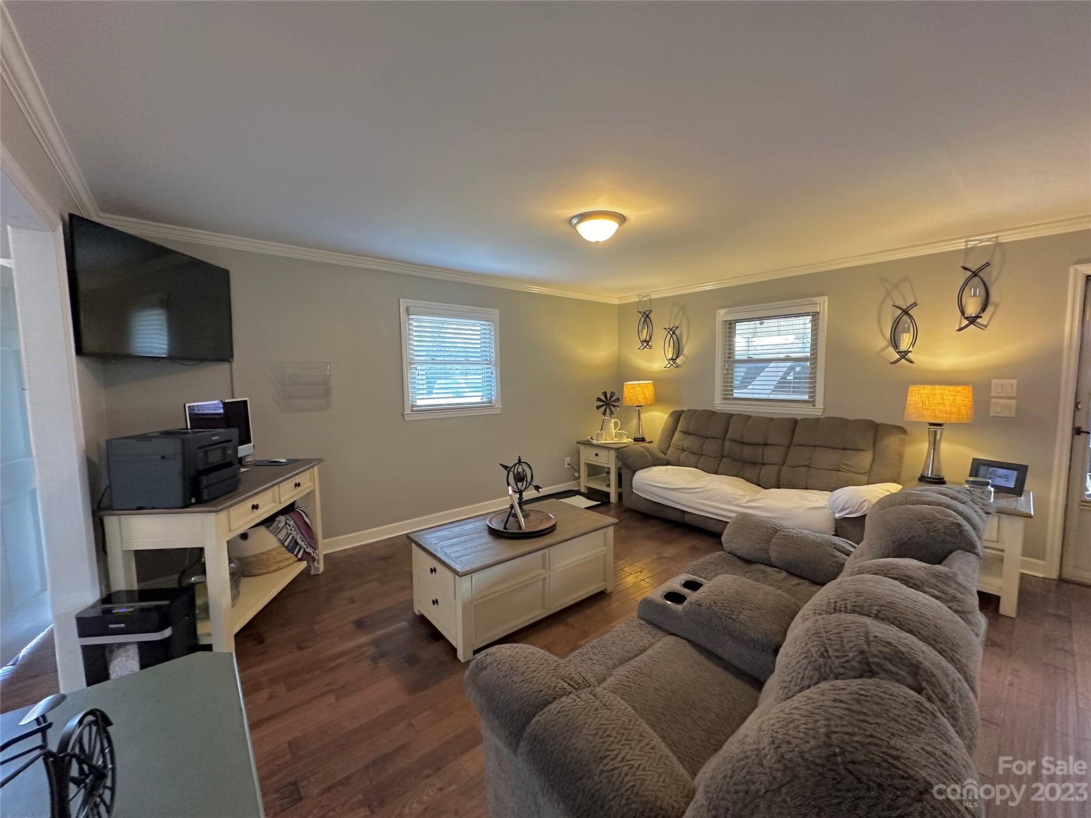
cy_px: 409
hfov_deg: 102.1
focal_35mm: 14
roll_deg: +0.1
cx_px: 546
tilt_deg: -4.9
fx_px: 441
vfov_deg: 85.7
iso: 500
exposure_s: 1/60
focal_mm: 2.22
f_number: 2.2
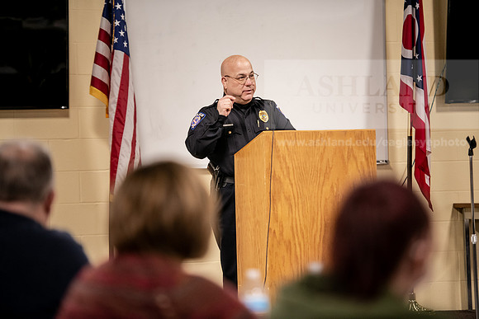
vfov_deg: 9.8
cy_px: 160
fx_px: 1863
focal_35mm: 140
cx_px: 240
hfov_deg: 14.7
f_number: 2.8
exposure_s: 1/200
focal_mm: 140
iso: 2000
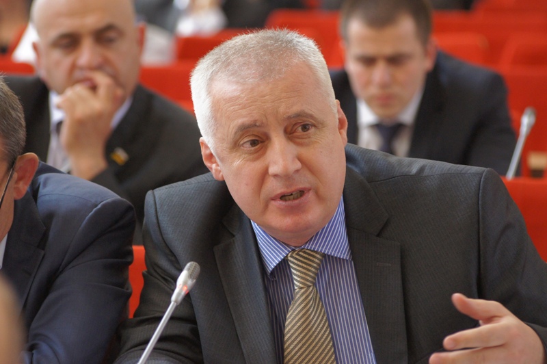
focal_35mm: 225
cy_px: 182
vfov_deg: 6.1
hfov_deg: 9.2
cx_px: 274
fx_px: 3416
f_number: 4.5
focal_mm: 150
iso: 1600
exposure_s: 1/125
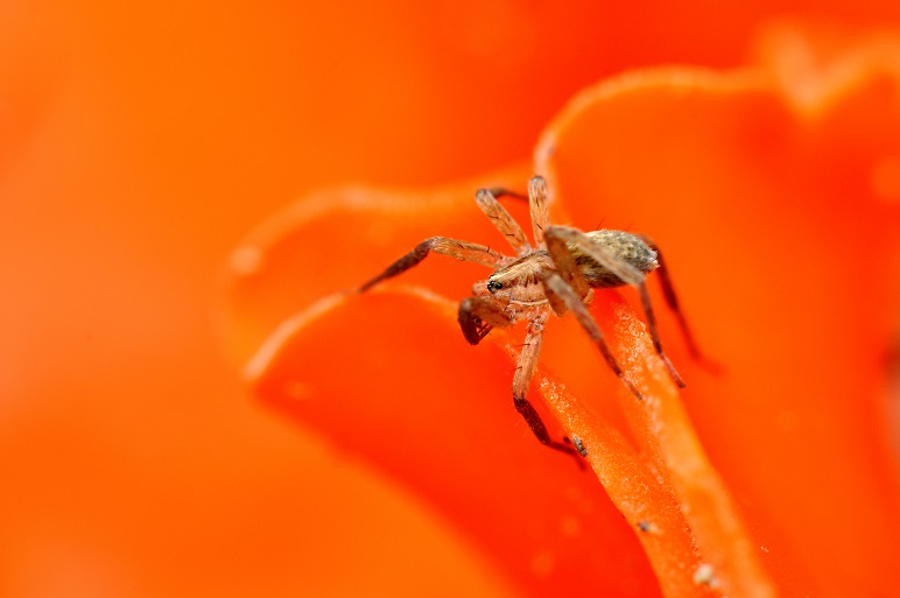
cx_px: 450
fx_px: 3933
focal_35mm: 158
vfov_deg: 8.7
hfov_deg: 13.1
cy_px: 299
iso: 200
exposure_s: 1/4
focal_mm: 105
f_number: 13
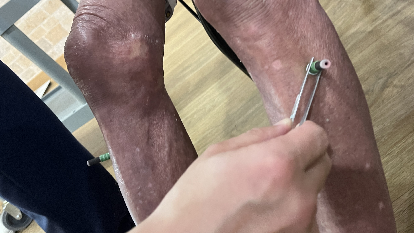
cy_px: 77
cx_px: 206
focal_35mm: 29
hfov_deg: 66.1
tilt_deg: -26.8
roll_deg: +40.8
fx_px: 318
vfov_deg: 39.7
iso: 320
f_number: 1.6
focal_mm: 5.1
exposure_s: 1/60
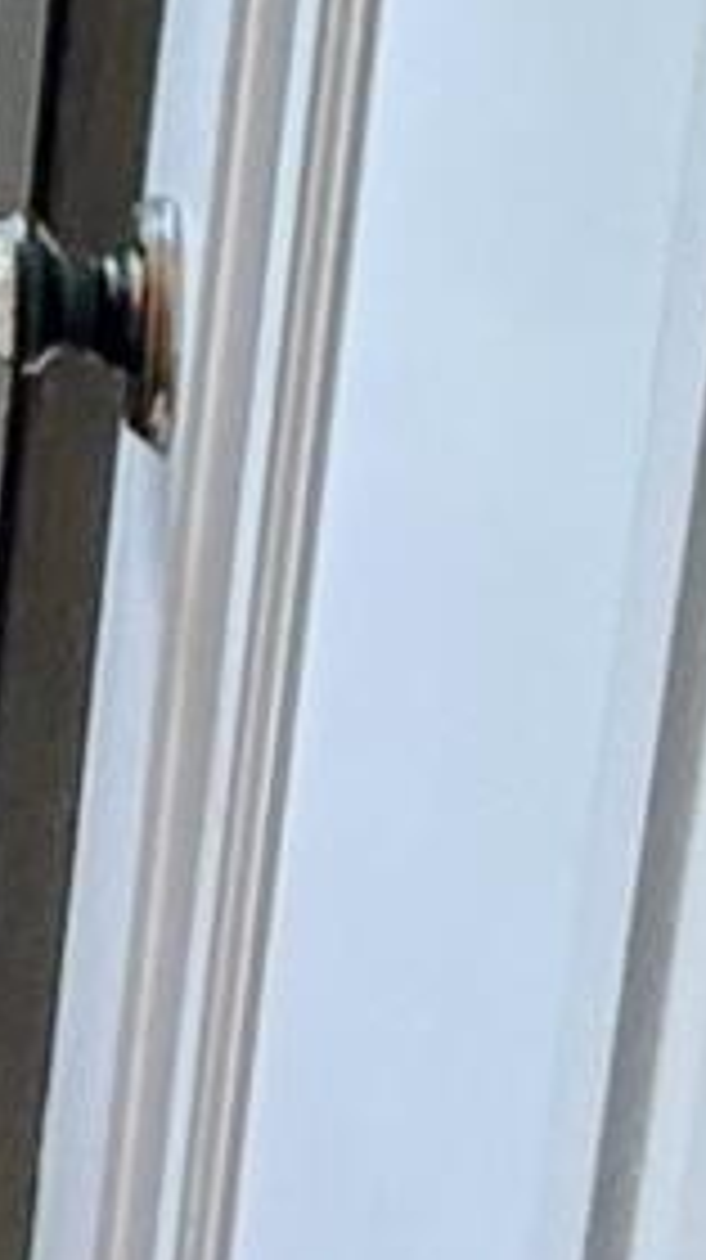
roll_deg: -0.5
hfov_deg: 7.9
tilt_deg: -8.7
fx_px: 3636
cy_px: -1454
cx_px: -1979
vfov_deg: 14.9
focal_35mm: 109
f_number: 2.2
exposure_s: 1/120
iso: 320
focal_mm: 2.22
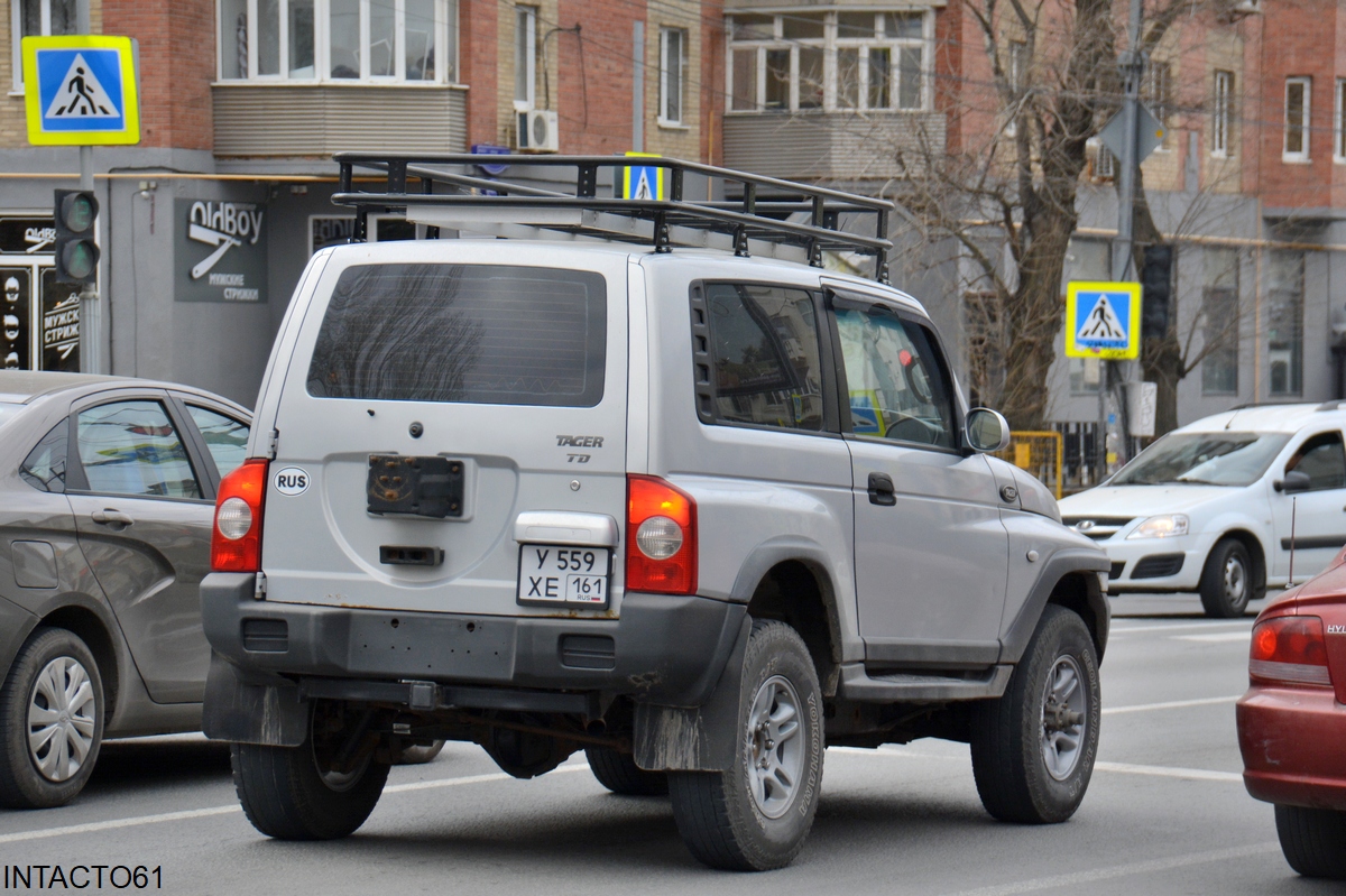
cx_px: 673
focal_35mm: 135
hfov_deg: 15.2
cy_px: 448
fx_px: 5045
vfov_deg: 10.2
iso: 400
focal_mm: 90
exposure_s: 1/1250
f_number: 5.6
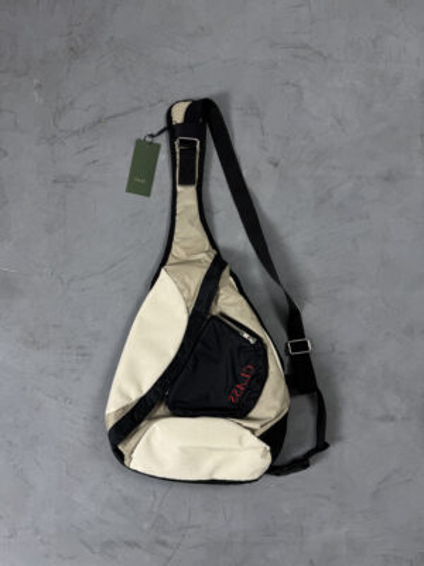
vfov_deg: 71.6
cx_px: 212
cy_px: 283
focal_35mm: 24
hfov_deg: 56.8
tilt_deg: -87.9
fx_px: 392
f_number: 1.78
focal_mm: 6.76
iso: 100
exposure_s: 1/60
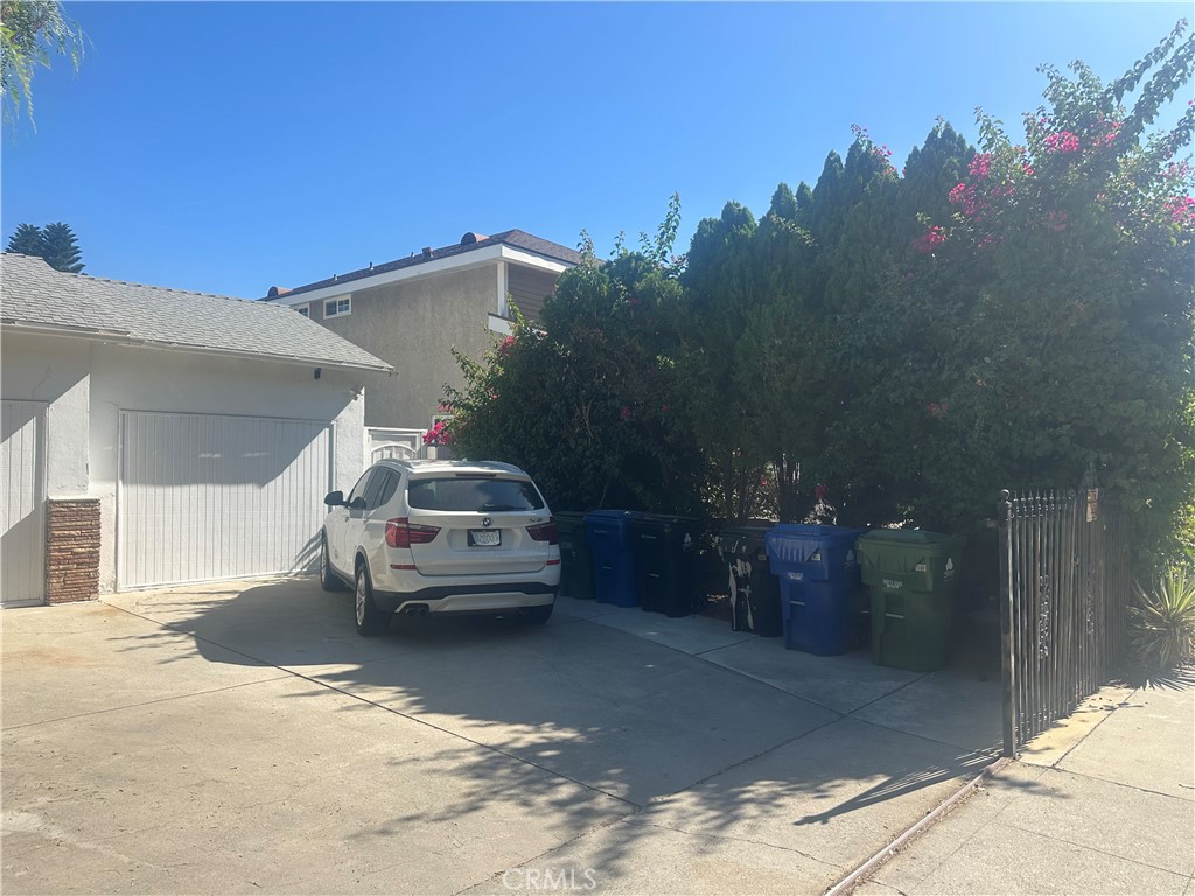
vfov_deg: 56.8
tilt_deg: +1.3
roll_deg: -0.2
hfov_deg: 71.6
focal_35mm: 24
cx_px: 598
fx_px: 829
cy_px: 448
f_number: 1.78
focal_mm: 6.86
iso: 80
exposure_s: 1/3247
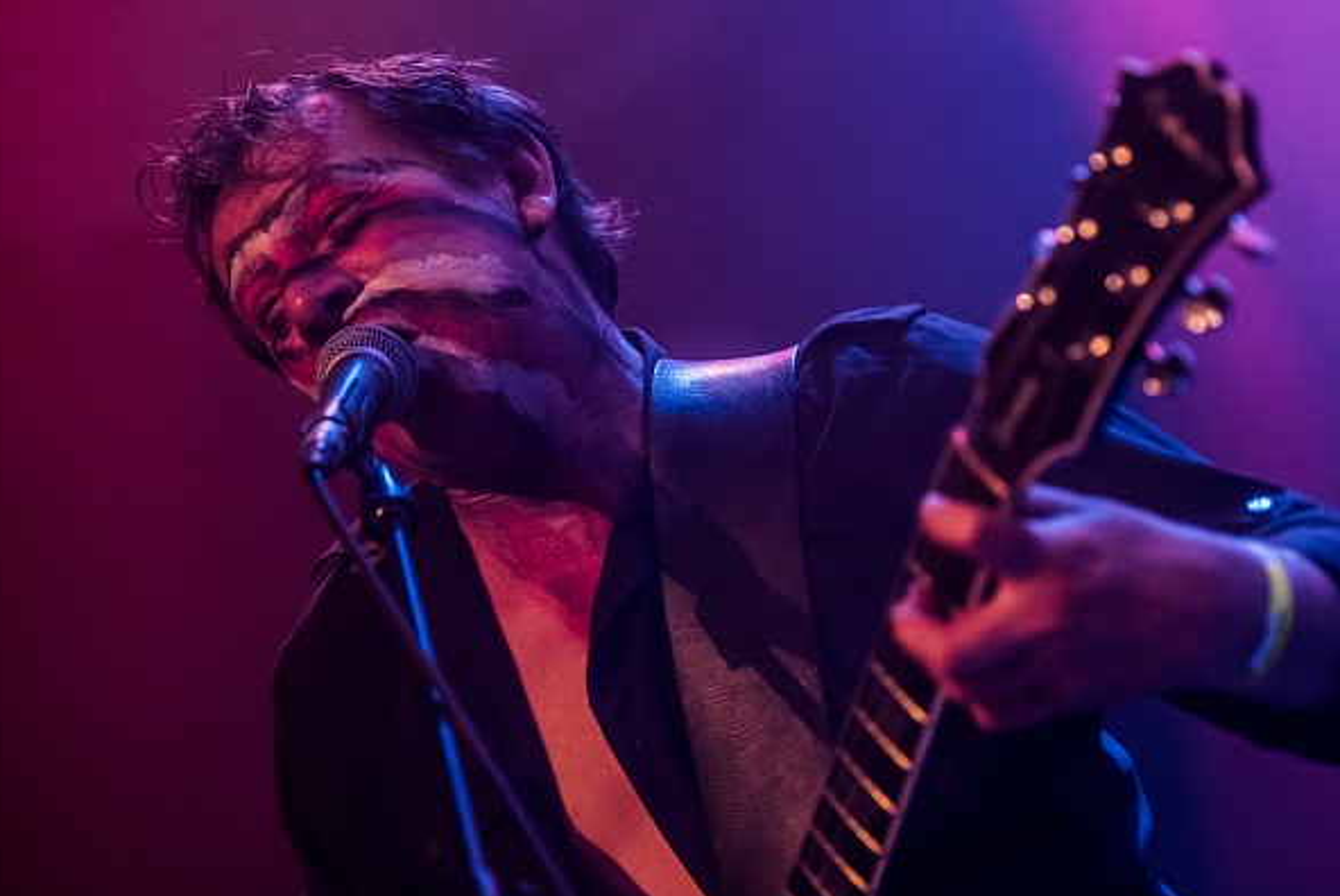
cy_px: 469
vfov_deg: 9.8
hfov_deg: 14.5
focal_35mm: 141
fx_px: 5253
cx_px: 781
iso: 4000
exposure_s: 1/80
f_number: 2.8
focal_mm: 116
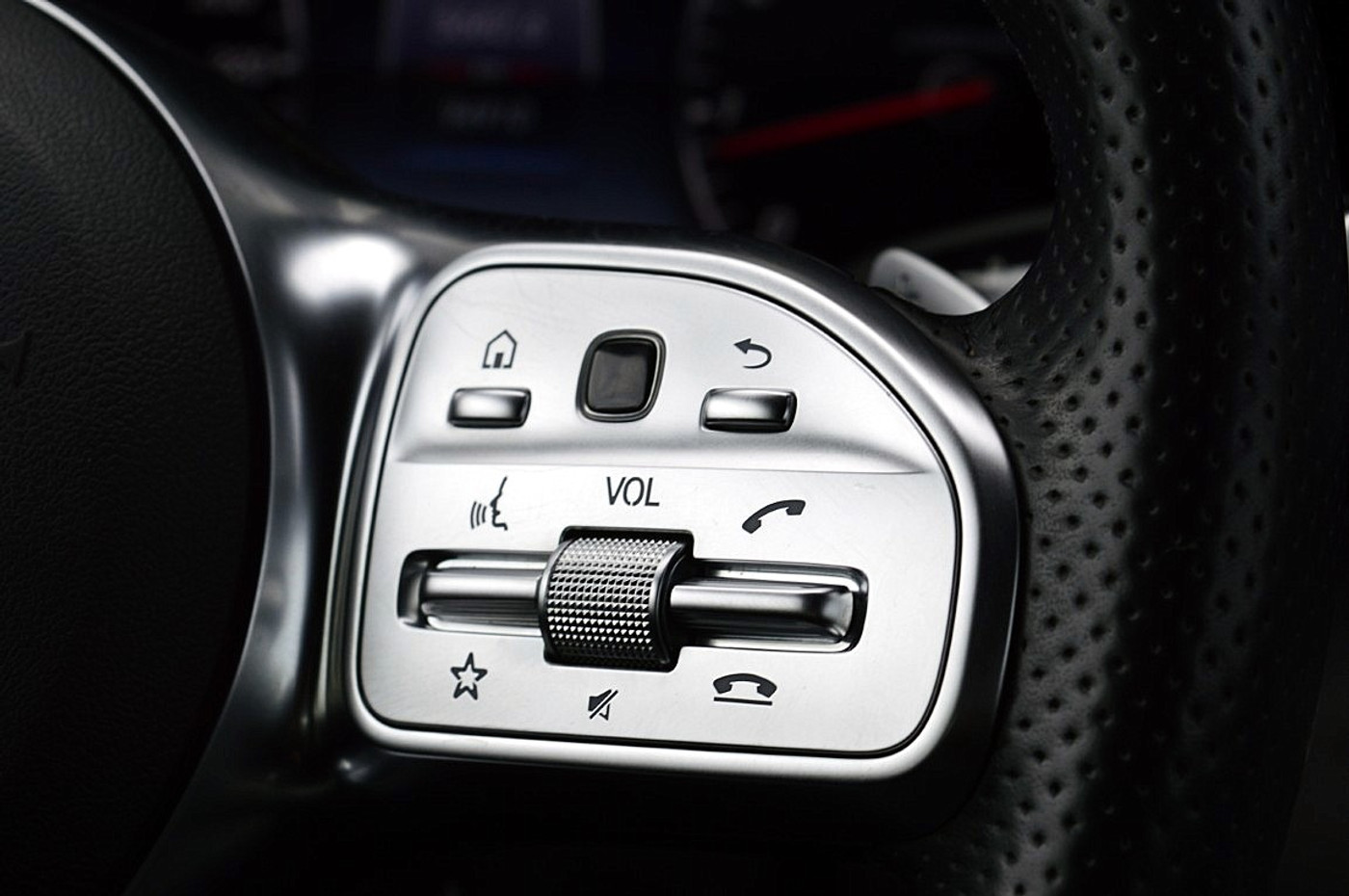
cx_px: 674
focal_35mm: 82
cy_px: 448
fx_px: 3088
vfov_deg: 16.5
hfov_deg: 24.6
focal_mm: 55
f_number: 9
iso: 400
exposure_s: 1/160
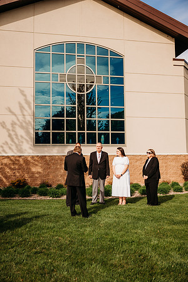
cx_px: 94
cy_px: 141
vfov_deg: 51.9
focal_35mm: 37
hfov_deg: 35.9
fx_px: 290
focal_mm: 37
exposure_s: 1/3200
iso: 200
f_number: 2.8
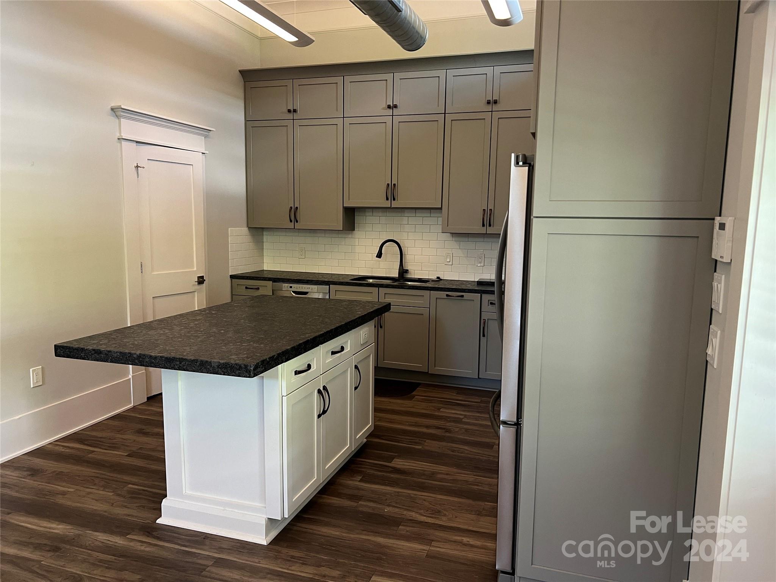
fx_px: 583
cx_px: 388
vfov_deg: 53.1
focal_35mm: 26
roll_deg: -0.9
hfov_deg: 67.3
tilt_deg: -6.2
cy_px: 291
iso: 200
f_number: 1.5
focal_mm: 5.7
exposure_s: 1/59
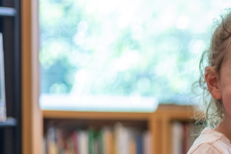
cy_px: 139
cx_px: 319
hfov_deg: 13.6
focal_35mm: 144
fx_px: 924
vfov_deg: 9.5
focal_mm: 50
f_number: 1.8
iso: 320
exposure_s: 1/160
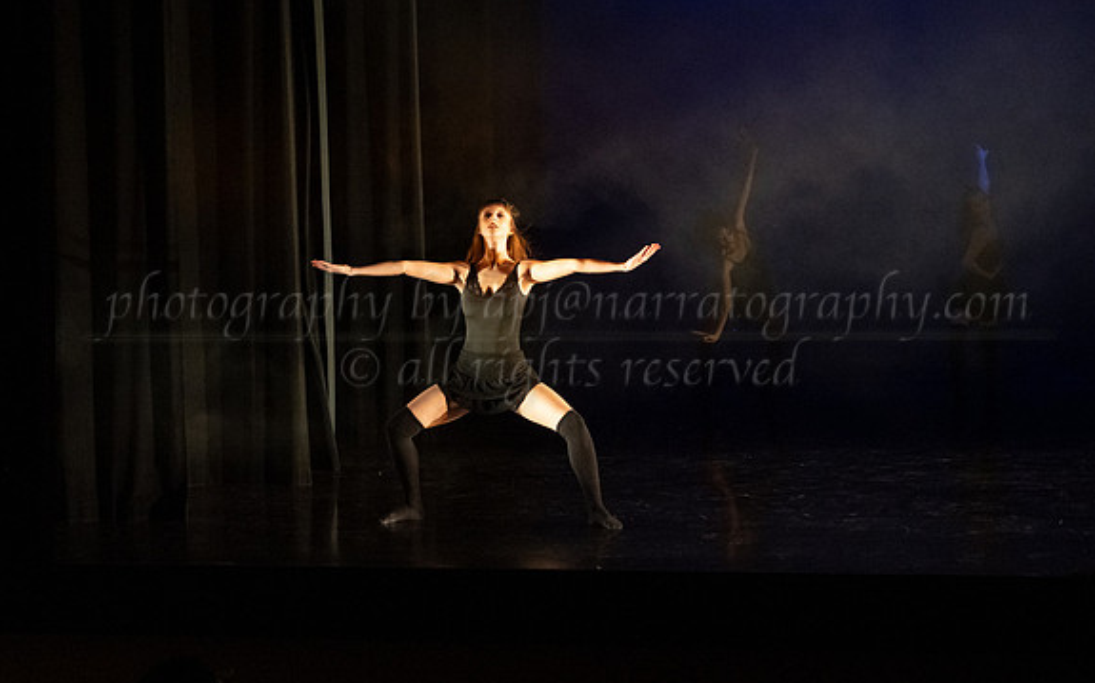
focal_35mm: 87
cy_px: 363
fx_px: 2596
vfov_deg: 15.0
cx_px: 393
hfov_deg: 23.7
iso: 4000
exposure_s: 1/320
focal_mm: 66
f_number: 2.8
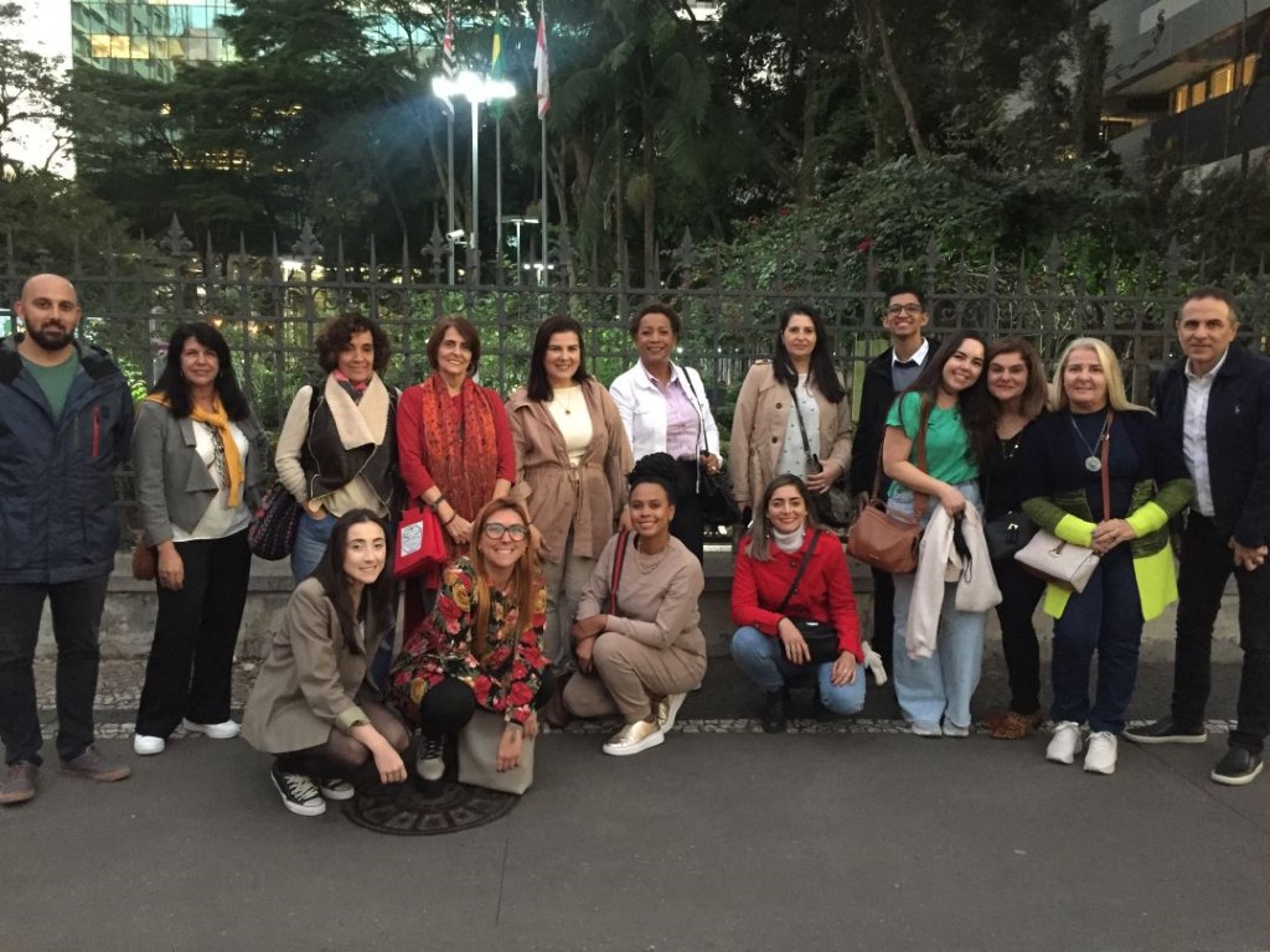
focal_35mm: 29
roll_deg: -1.5
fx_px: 1064
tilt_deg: -4.7
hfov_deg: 61.7
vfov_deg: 48.2
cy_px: 476
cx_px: 635
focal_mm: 4.15
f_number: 2.2
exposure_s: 1/15
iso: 400
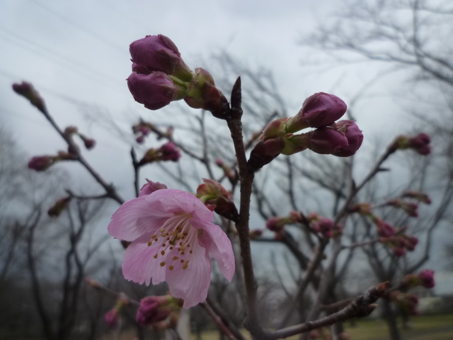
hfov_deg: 69.4
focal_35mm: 25
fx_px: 327
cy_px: 170
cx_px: 226
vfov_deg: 54.9
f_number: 3.2
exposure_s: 1/640
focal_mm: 4.4
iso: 125
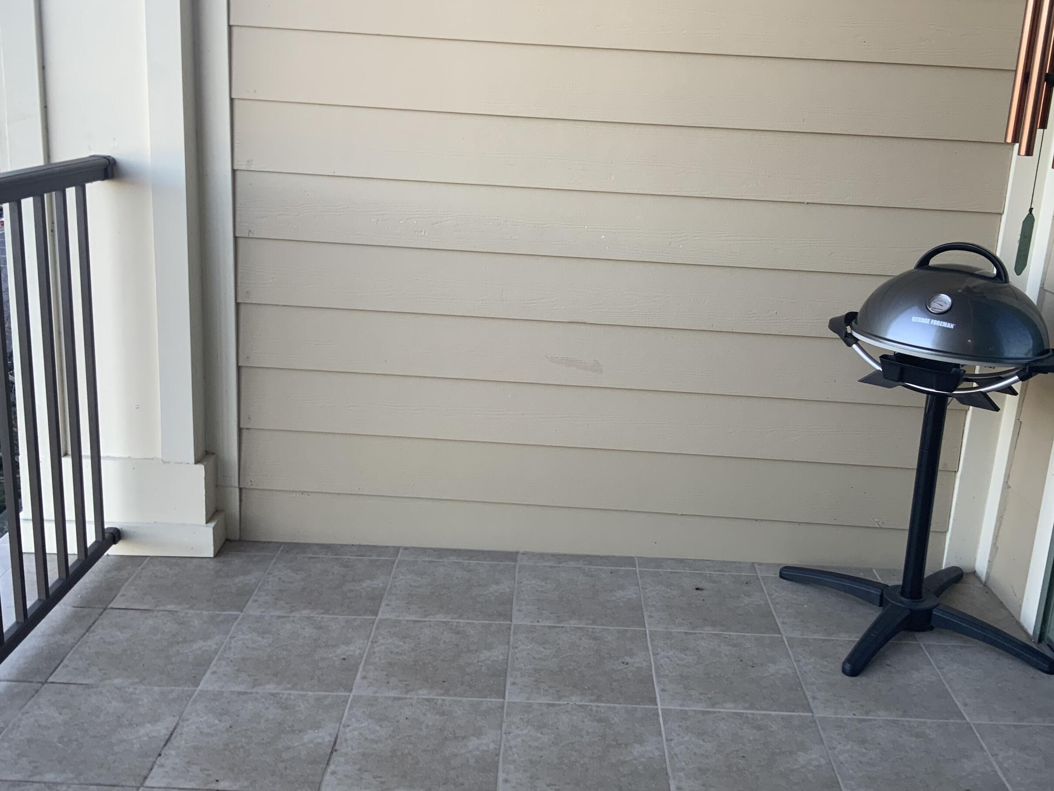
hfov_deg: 51.3
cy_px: 362
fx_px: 1096
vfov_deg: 39.6
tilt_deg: -13.7
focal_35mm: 36
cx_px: 542
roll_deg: -3.1
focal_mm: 3
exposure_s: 1/120
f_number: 1.8
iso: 20
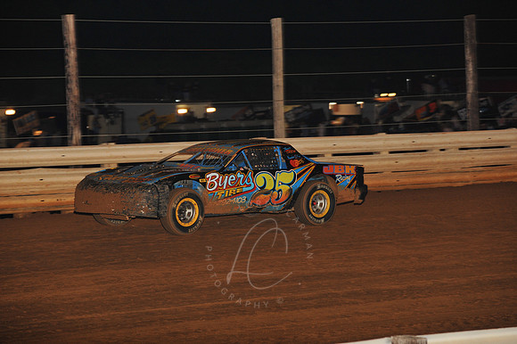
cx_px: 258
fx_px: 2225
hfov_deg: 13.3
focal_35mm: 155
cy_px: 172
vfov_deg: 8.8
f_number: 6.3
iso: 1250
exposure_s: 1/320
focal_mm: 155
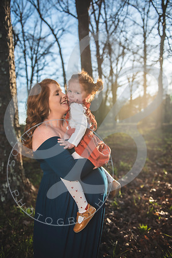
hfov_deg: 42.3
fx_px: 222
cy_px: 129
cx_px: 86
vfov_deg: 60.3
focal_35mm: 31
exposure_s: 1/1000
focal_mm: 31
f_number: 2.8
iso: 100
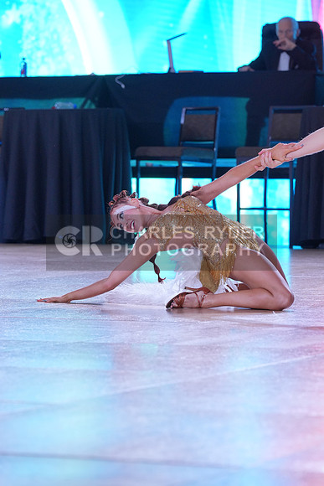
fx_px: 2698
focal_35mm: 200
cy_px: 243
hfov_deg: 6.9
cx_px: 162
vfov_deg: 10.3
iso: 1600
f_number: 5.6
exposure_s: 1/400
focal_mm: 200
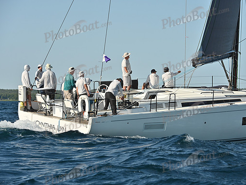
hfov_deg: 12.5
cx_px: 137
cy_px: 93
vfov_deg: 9.4
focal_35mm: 158
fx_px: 1123
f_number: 8
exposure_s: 1/1600
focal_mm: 145
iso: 320
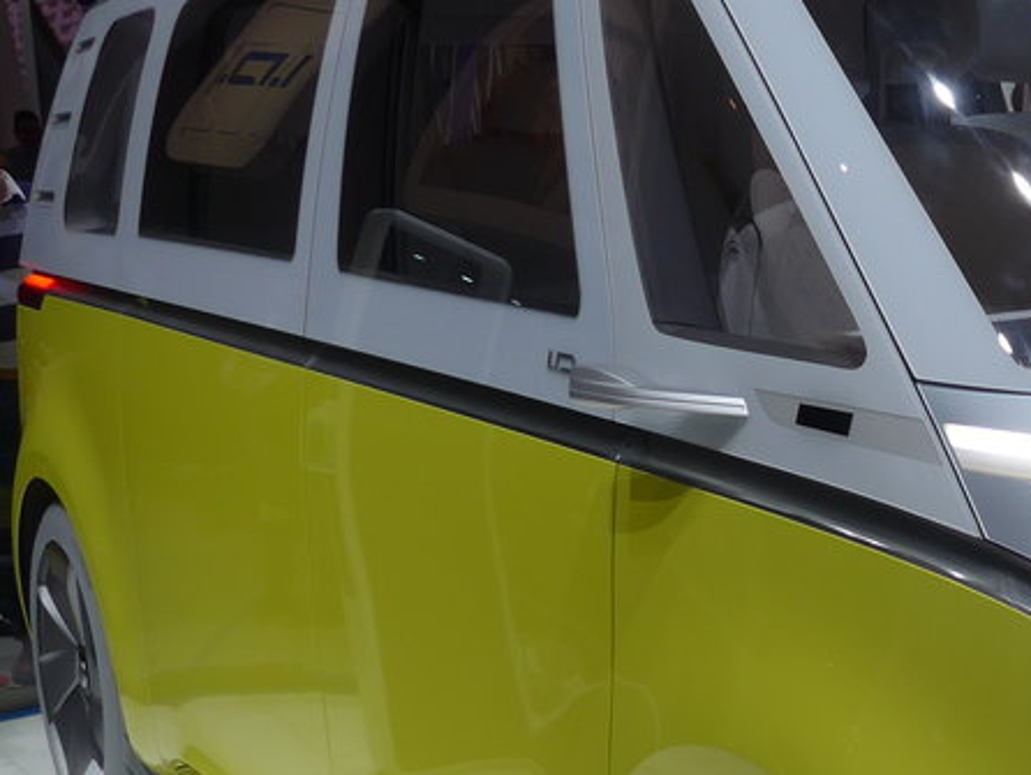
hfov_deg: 23.5
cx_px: 1121
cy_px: 634
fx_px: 2324
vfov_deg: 18.7
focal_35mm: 78
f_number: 2.8
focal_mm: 6
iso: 80
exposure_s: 1/400
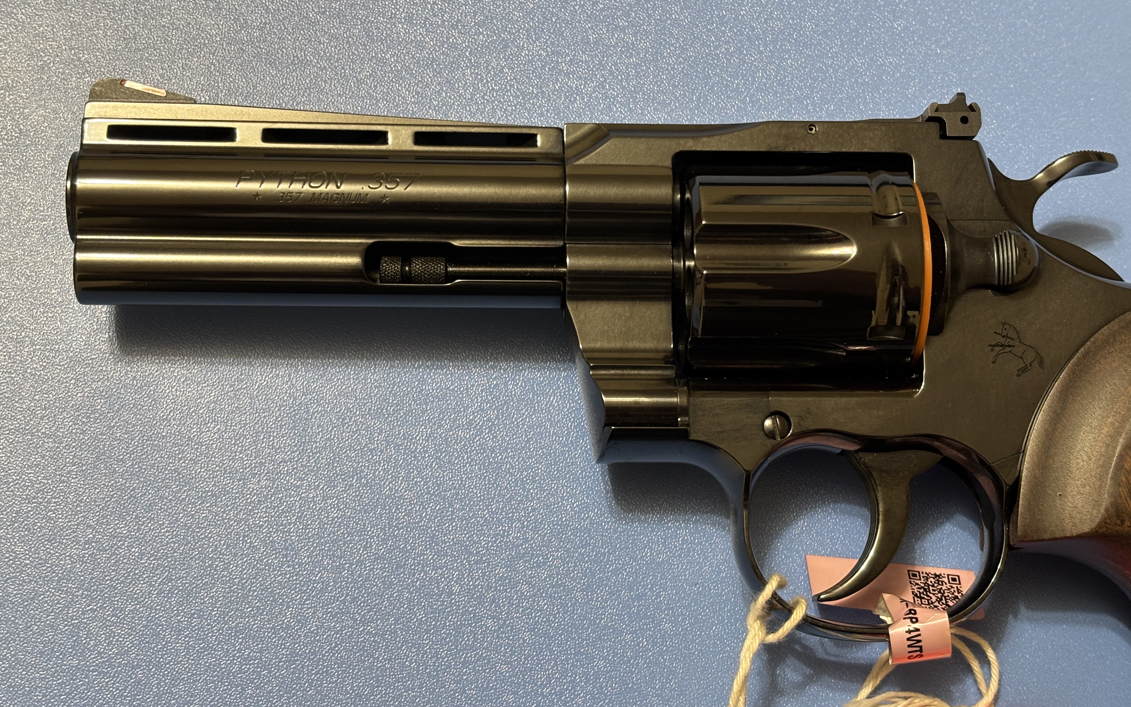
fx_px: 1726
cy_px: 328
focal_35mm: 56
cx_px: 561
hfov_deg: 36.3
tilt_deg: -75.6
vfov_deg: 23.1
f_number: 1.6
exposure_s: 1/40
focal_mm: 5.96
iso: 125
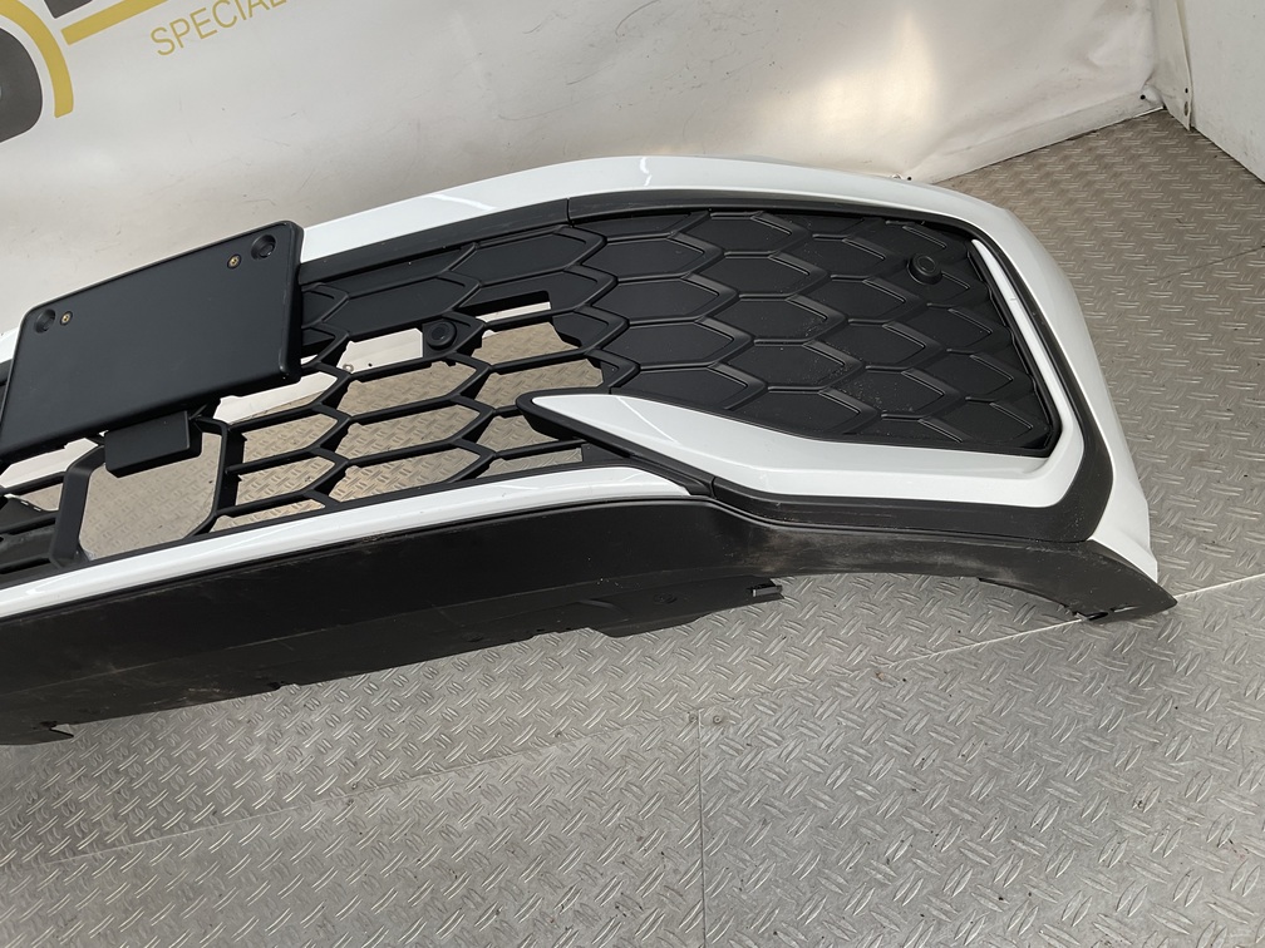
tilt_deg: -32.5
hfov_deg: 61.7
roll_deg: +24.9
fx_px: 1060
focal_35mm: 29
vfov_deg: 48.2
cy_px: 474
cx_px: 632
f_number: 1.8
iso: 16
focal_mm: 3
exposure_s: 1/214
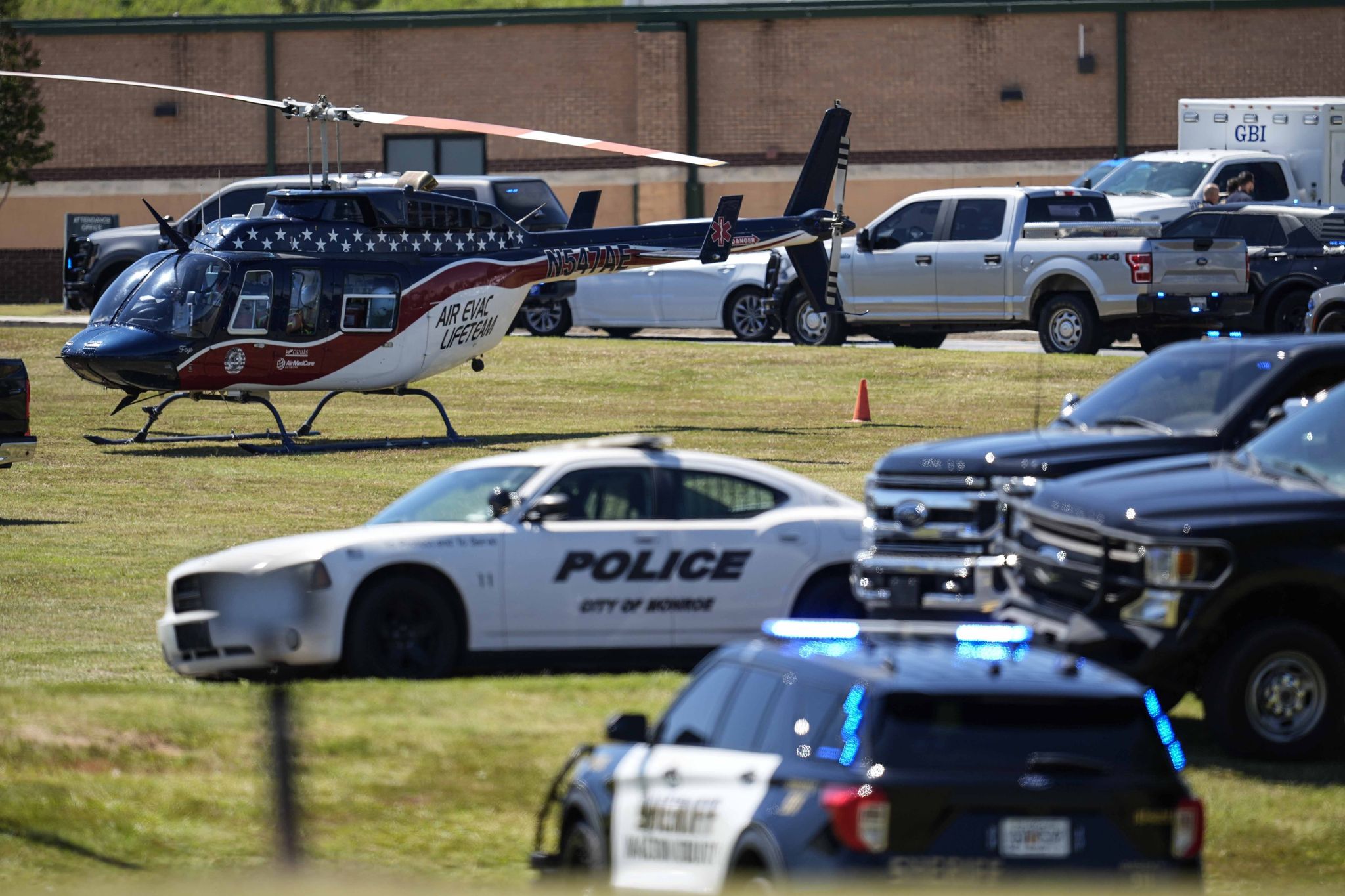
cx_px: 672
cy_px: 448
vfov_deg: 3.4
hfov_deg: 5.2
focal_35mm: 400
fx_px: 14942
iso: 250
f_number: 2.8
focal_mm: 400
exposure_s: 1/3200
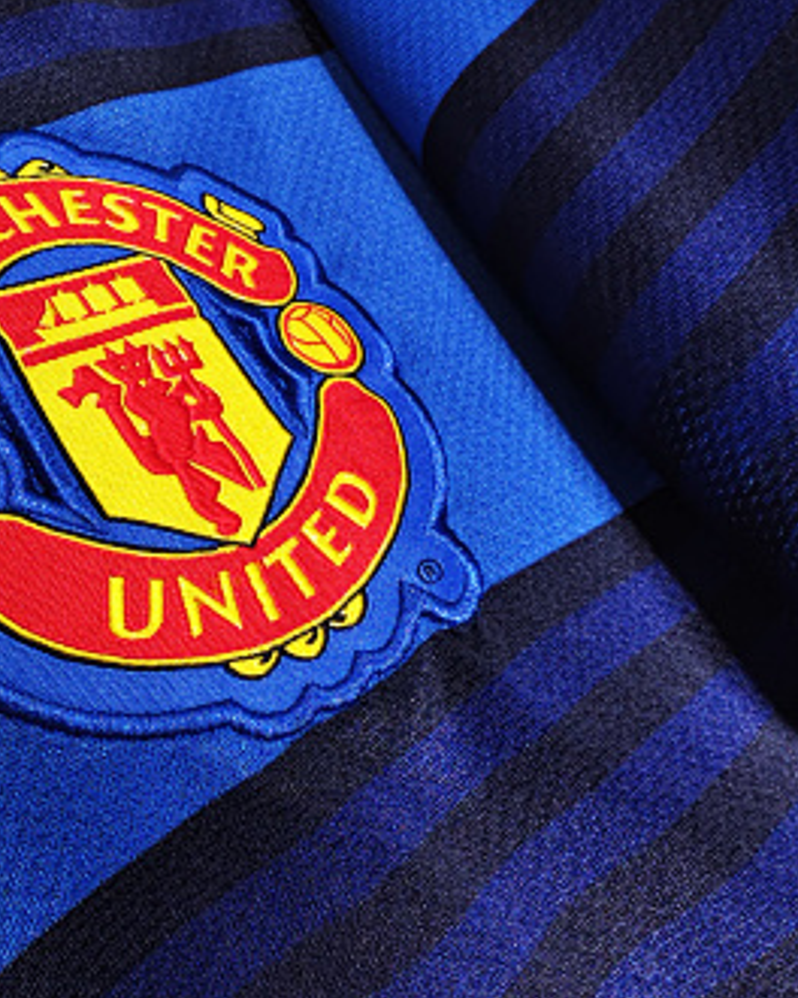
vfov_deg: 52.7
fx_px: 1004
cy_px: 443
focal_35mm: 34
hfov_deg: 40.6
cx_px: 106
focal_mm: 2.59
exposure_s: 1/50
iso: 326
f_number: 2.2
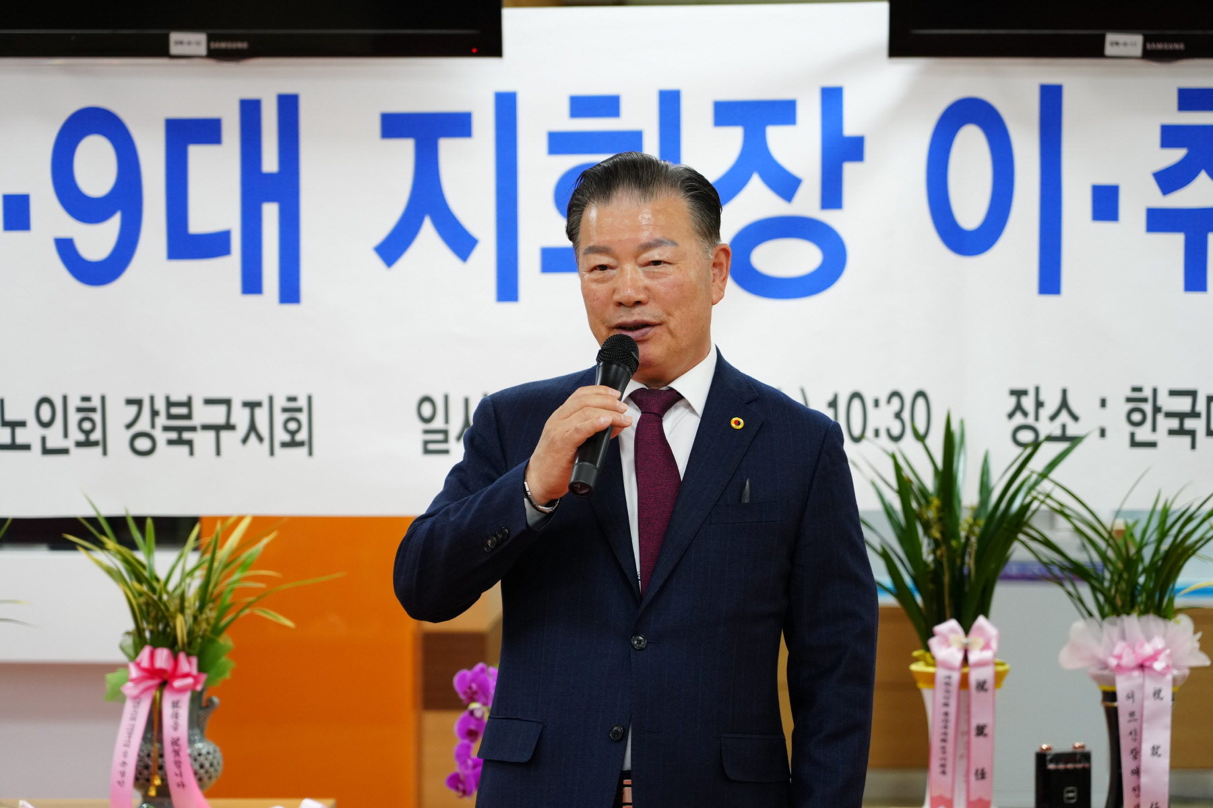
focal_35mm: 105
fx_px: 3538
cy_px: 404
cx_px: 606
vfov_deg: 13.0
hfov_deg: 19.5
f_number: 4
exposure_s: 1/160
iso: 1600
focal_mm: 105
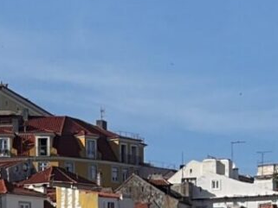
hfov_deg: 10.3
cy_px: 136
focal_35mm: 192
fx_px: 1543
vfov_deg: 7.7
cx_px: 106
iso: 32
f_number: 2.8
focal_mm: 9
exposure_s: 1/827
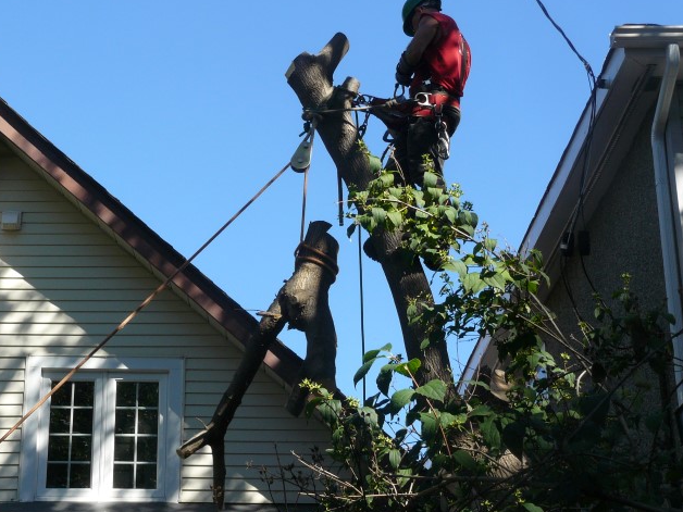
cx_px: 263
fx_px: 1559
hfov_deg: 24.7
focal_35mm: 79
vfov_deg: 18.7
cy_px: 242
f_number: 4
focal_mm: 10.4
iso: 100
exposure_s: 1/200
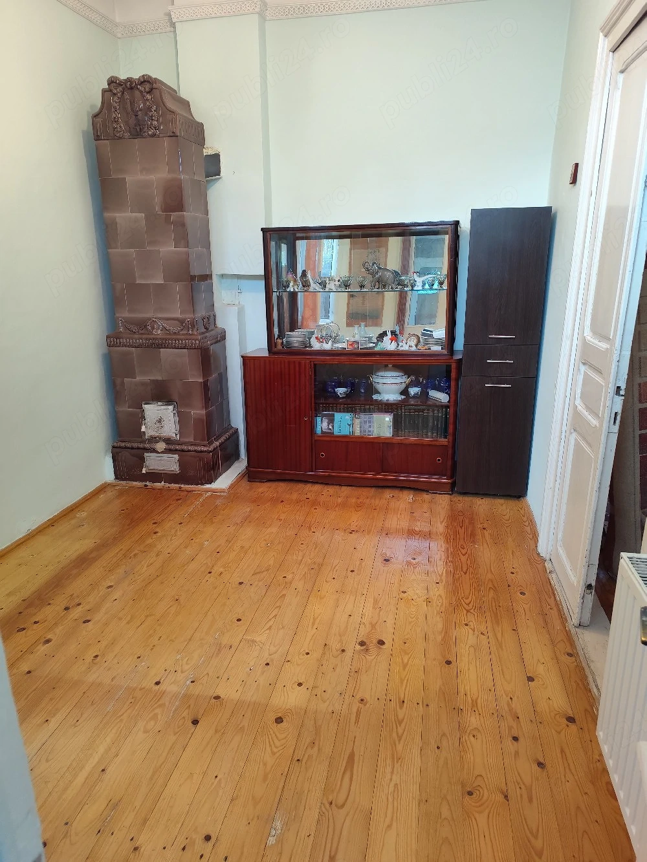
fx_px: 573
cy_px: 431
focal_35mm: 23
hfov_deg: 58.9
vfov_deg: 73.9
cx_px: 324
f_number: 1.65
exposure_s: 1/50
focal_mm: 6.14
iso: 1250
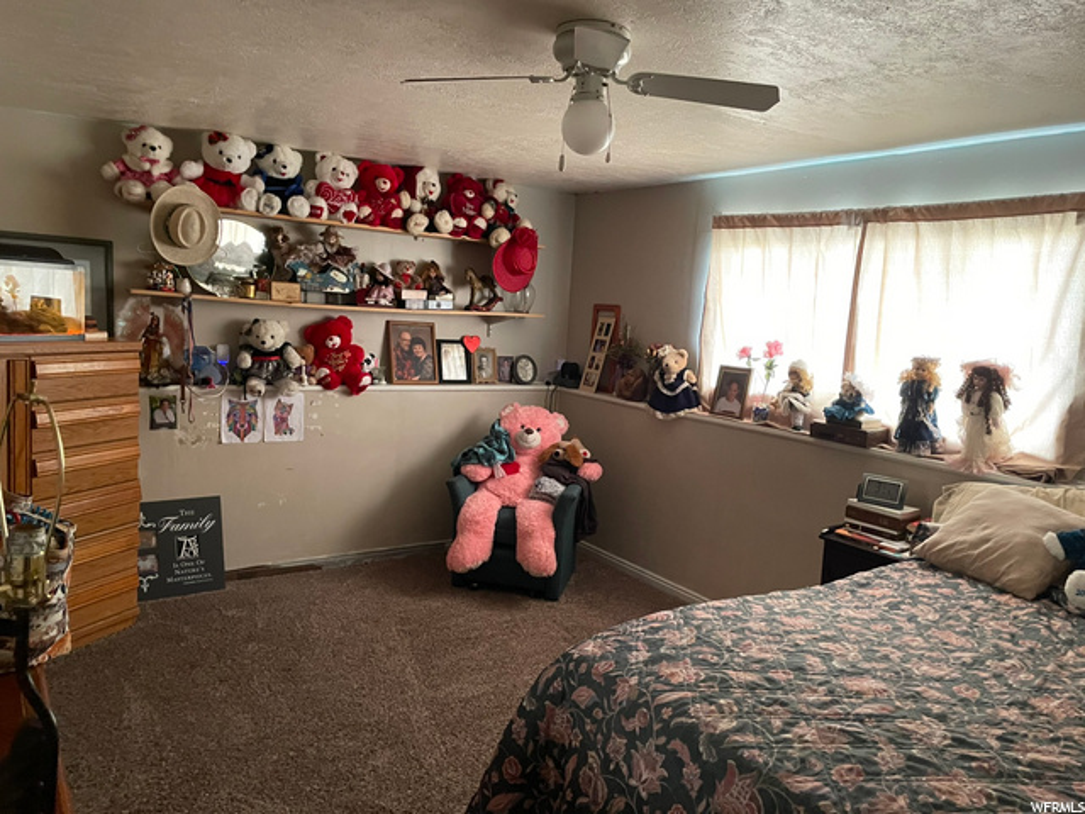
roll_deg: -3.7
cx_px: 542
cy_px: 407
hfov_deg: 67.3
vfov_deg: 53.1
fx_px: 815
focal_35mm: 26
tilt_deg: -7.9
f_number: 1.6
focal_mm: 4.2
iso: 500
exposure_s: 1/40
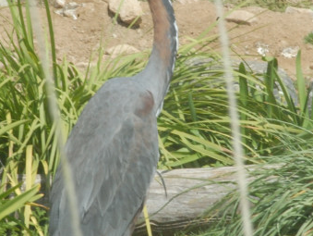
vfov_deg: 2.3
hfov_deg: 3.1
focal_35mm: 638
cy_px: 87
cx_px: 157
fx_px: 5775
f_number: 43
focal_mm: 250
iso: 1600
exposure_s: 1/90
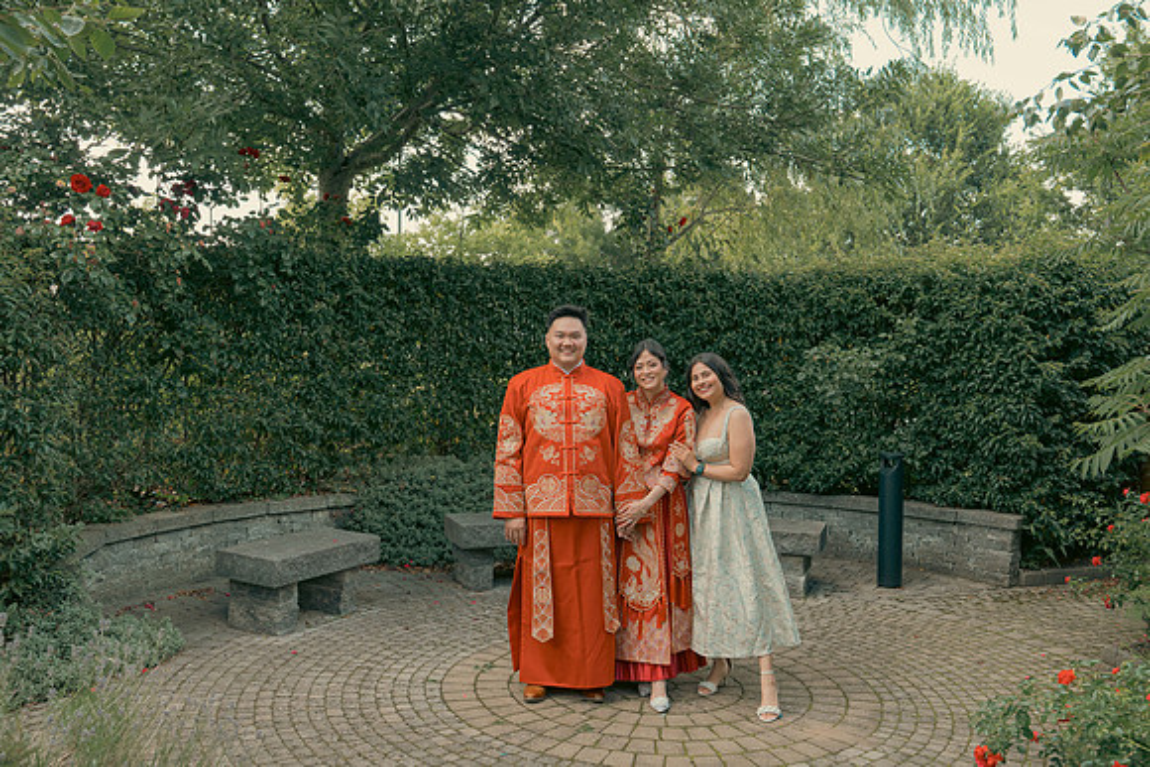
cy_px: 384
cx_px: 575
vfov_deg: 38.9
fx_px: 1086
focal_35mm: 34
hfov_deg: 55.8
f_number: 5.6
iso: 500
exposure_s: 1/160
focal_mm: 34
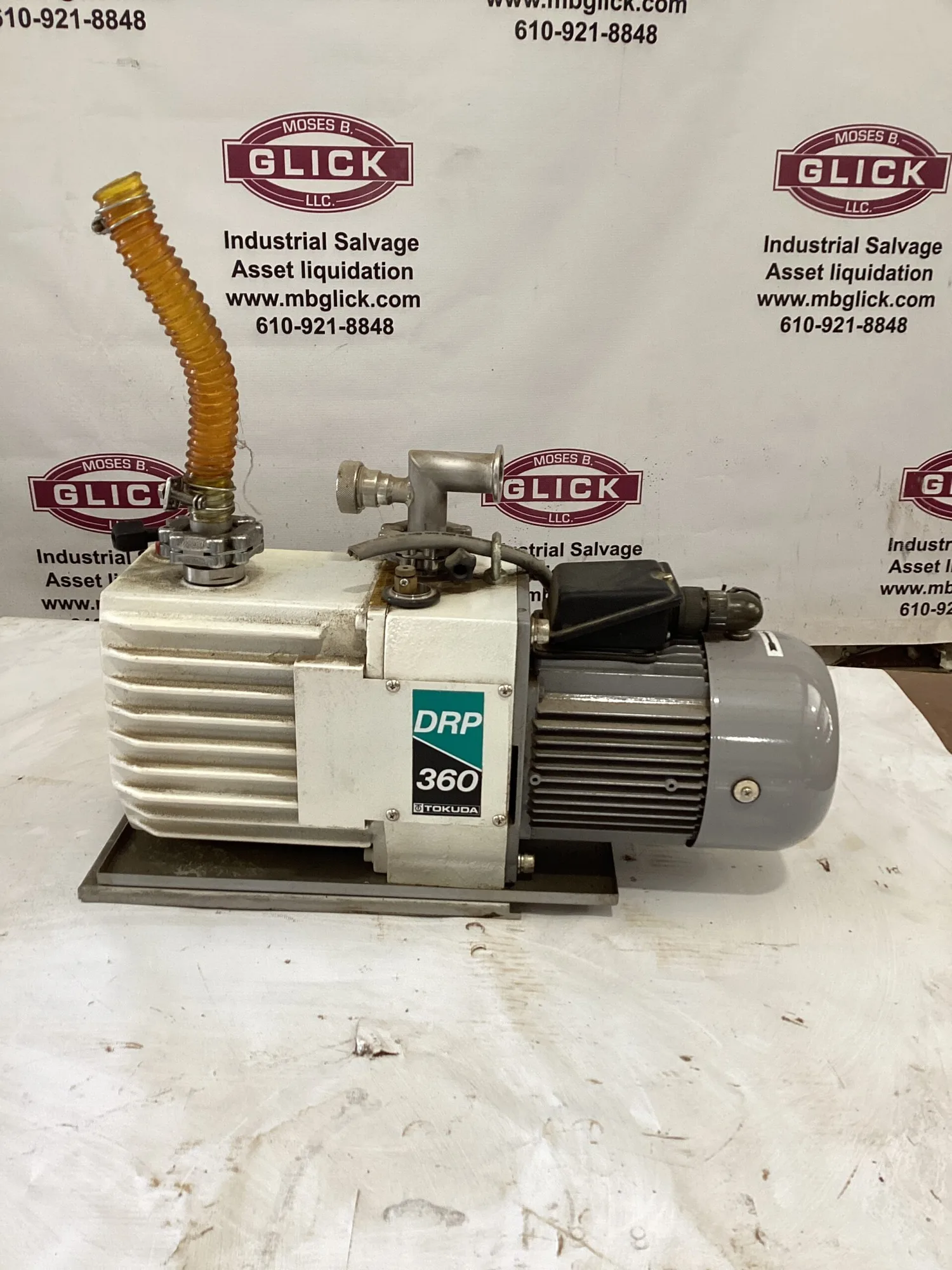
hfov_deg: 45.4
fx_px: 1137
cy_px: 635
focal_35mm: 31
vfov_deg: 58.4
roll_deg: +0.6
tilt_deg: -22.0
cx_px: 476
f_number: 2.4
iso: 100
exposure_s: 1/50
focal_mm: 3.3
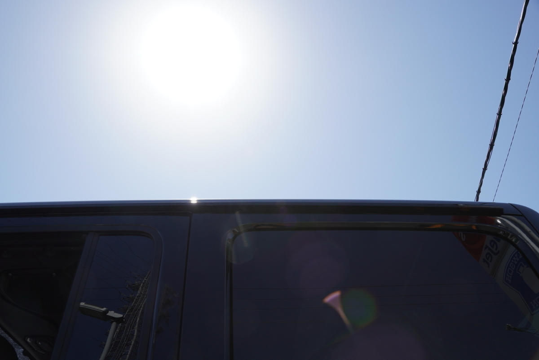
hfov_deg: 55.1
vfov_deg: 38.4
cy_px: 180
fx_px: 517
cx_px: 270
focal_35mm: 34
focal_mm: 23
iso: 100
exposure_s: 1/500
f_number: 7.1
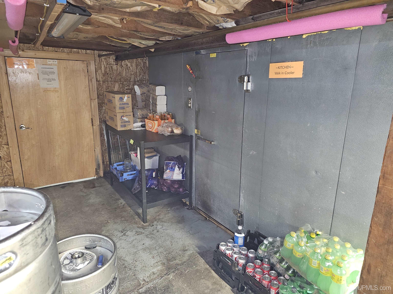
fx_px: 261
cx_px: 196
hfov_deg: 73.9
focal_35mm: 23
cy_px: 147
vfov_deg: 58.9
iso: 200
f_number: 1.7
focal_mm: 6.3
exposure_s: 1/9.99
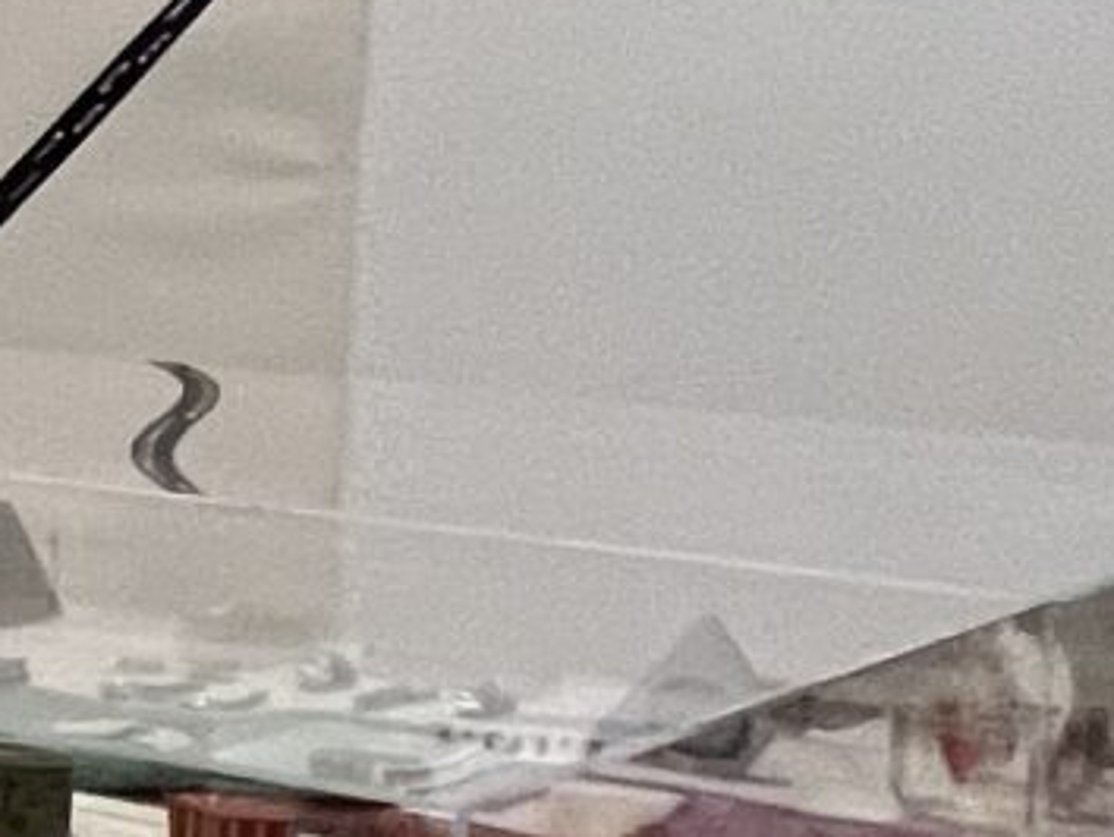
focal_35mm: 94
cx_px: -2344
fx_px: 3027
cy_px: 157
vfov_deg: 15.6
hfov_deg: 11.0
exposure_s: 1/82
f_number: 1.8
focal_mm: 1.57
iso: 250
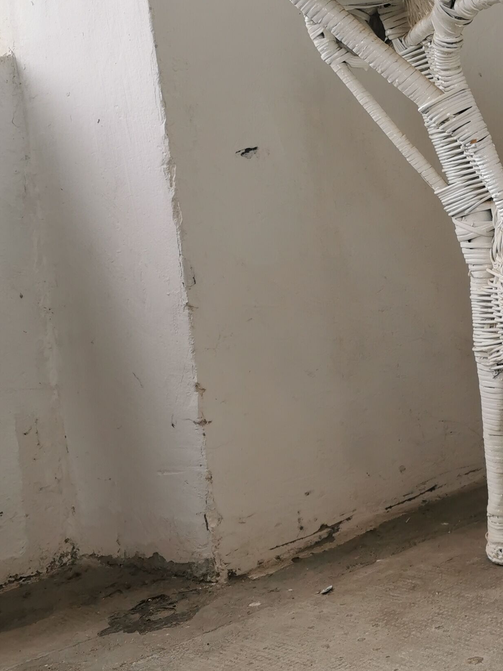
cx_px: 467
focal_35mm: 60
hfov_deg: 23.7
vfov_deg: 31.6
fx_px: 1163
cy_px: 166
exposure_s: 1/161
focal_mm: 5.56
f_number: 1.6
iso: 50
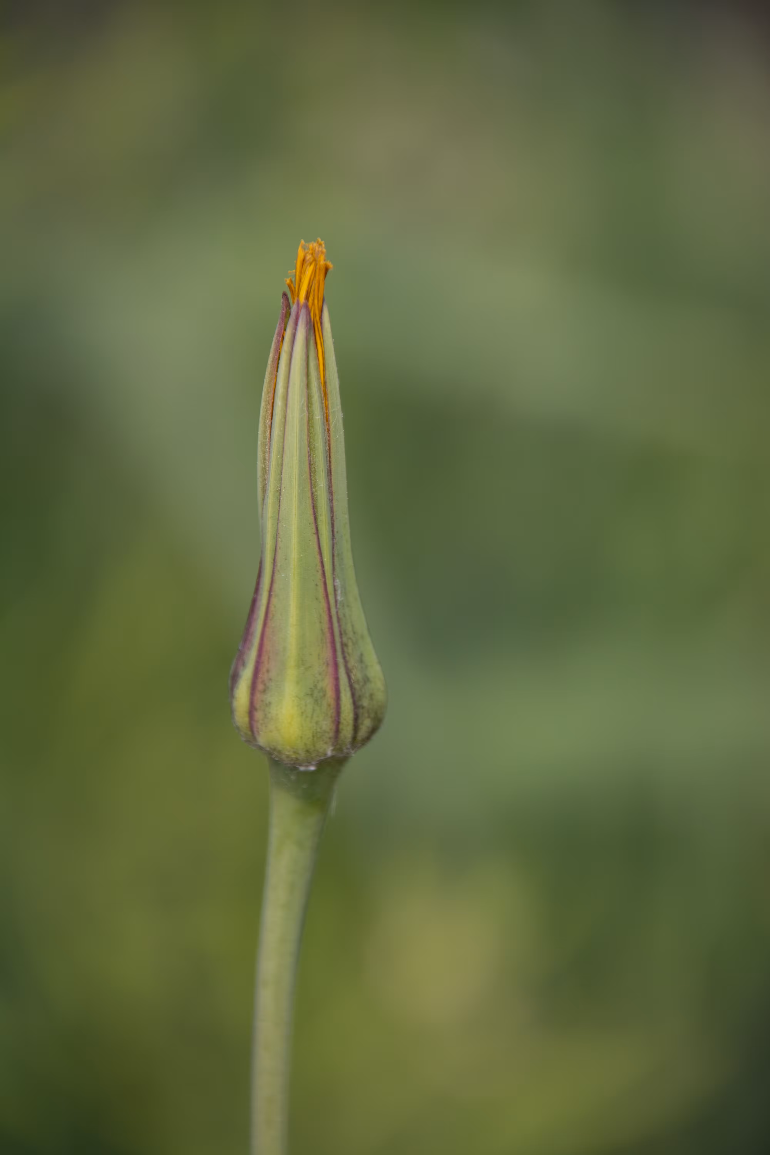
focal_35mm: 375
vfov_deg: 5.5
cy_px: 578
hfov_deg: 3.7
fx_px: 12030
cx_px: 385
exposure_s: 1/640
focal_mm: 250
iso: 200
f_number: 6.3
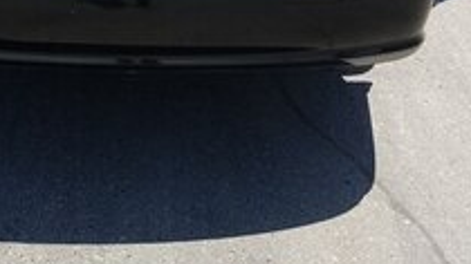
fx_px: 837
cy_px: -183
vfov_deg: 15.8
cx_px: 144
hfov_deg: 31.1
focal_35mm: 67
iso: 125
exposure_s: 1/581
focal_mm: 3.81
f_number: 2.2
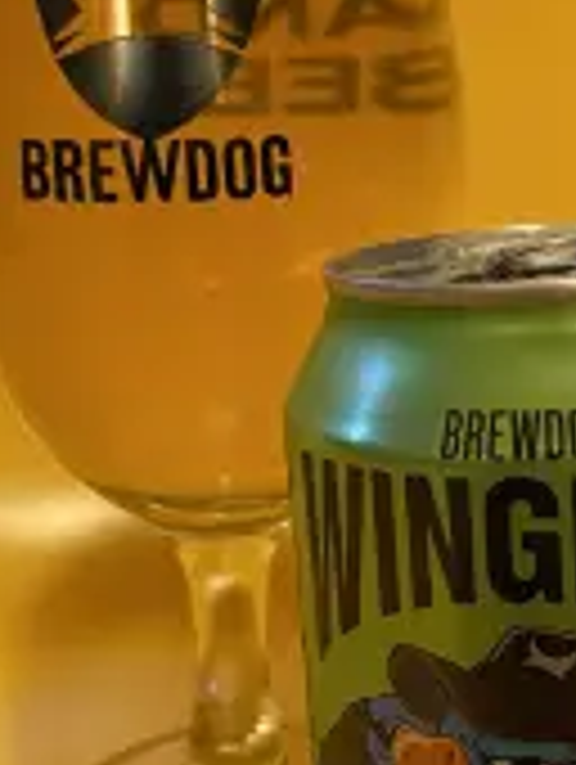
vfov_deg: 31.5
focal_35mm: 61
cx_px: 351
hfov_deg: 24.0
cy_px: 464
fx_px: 1350
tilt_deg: -19.6
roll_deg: +0.4
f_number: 1.8
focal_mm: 4.25
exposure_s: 1/25
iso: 640
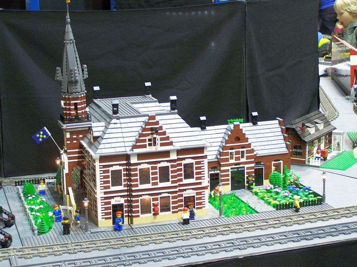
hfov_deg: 26.0
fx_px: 773
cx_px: 178
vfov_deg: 19.6
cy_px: 134
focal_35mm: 75
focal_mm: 12.4
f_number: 3.2
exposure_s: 1/6
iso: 80
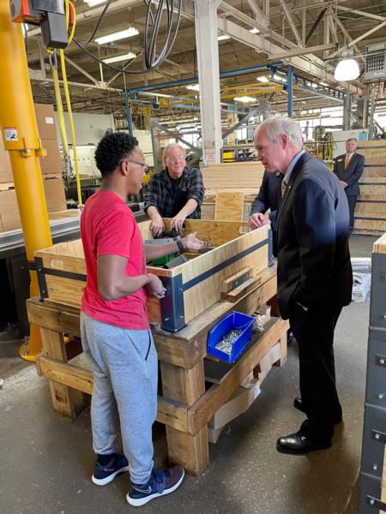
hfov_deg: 53.1
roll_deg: +3.5
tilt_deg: -14.5
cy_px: 257
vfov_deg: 67.3
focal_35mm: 26
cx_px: 193
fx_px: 387
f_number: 1.6
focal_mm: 5.1
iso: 125
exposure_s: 1/60
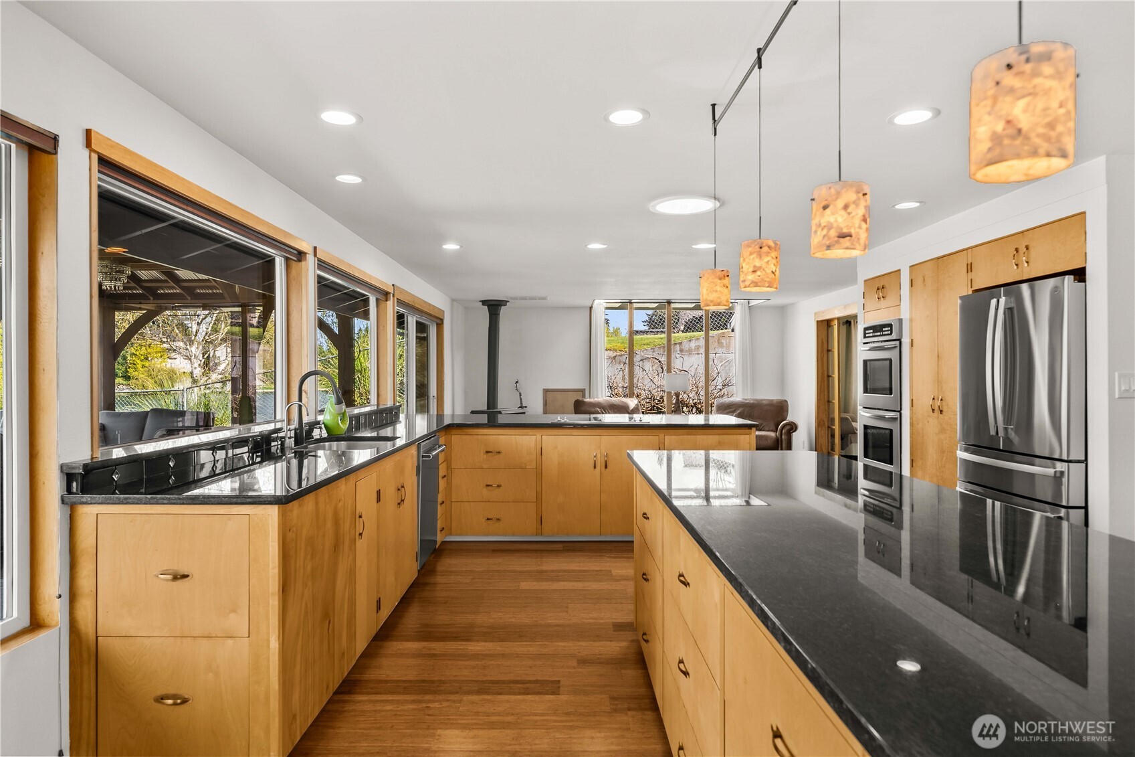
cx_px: 568
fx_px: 630
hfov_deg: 84.0
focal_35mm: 20
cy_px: 378
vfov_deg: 61.9
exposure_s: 1/25
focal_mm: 20
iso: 1000
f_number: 7.1
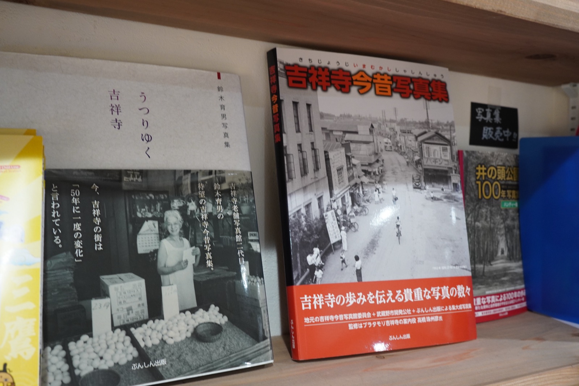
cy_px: 193
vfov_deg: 36.9
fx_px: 579
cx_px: 290
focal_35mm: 36
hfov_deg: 53.1
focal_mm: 24
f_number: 5
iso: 1000
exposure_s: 1/40
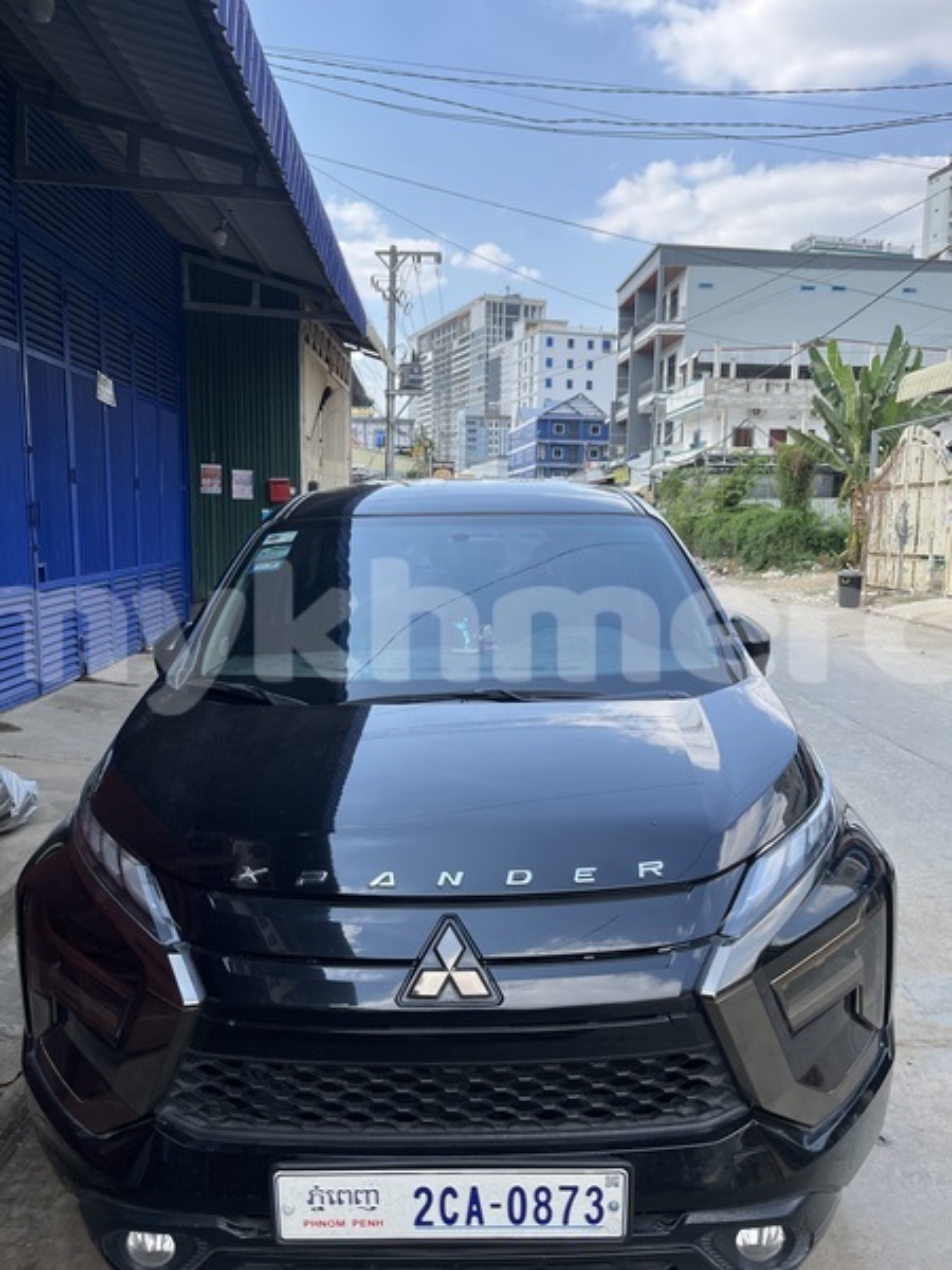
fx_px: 953
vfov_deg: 67.3
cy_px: 635
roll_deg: -1.1
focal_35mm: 26
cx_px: 476
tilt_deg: -8.5
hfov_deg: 53.1
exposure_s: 1/1294
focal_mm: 5.1
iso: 50
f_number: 1.6
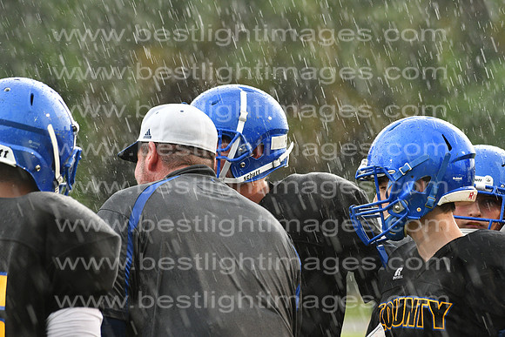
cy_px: 168
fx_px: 2946
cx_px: 252
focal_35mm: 210
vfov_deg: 6.5
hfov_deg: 9.8
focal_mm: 140
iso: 1000
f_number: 4.5
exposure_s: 1/320
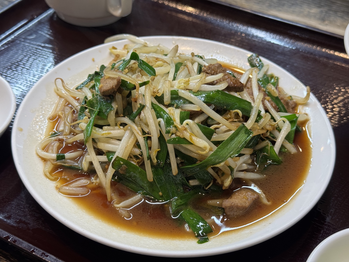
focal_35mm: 48
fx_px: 484
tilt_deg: -42.4
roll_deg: -2.4
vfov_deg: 30.3
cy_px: 131
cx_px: 174
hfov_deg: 39.7
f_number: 1.78
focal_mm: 6.76
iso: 80
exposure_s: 1/100
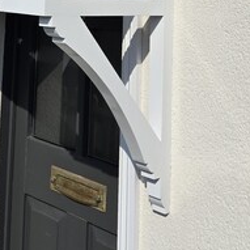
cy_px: -56
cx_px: 35
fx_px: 556
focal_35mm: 68
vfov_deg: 23.1
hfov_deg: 24.8
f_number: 1.8
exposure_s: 1/5127
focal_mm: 5.4
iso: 25
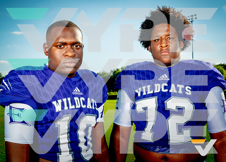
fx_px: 316
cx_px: 113
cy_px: 81
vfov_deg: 28.7
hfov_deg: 39.4
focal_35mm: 49
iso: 100
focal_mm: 47
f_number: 9
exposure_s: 1/125
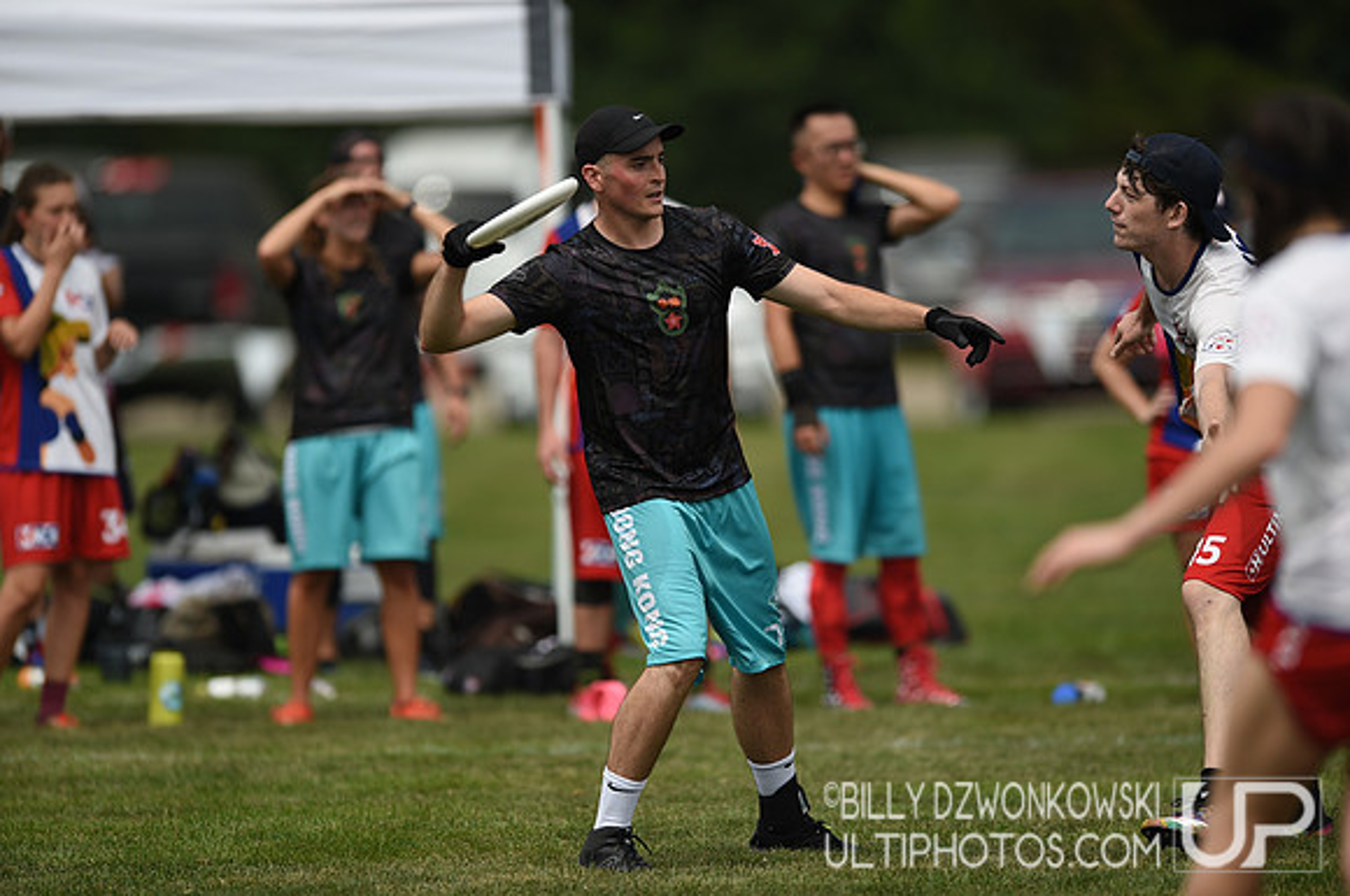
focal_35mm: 400
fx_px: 14979
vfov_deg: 3.4
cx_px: 675
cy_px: 448
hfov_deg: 5.2
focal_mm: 400
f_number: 2.8
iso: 100
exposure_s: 1/2500
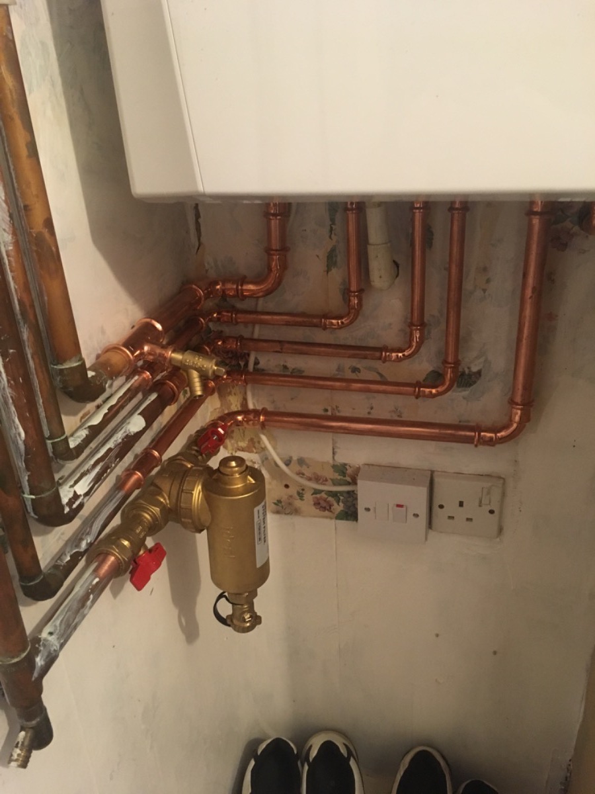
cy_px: 397
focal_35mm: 29
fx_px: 665
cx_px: 298
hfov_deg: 48.2
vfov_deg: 61.7
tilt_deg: -27.7
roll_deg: +4.2
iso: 200
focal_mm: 4.15
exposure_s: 1/20
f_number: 2.2
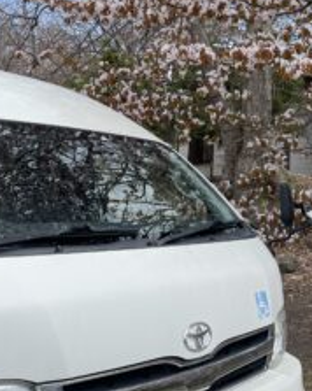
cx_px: 330
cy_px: 134
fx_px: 659
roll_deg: -0.7
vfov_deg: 32.8
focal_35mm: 57
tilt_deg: +4.7
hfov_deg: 25.0
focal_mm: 4.2
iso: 32
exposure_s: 1/2132
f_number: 1.6
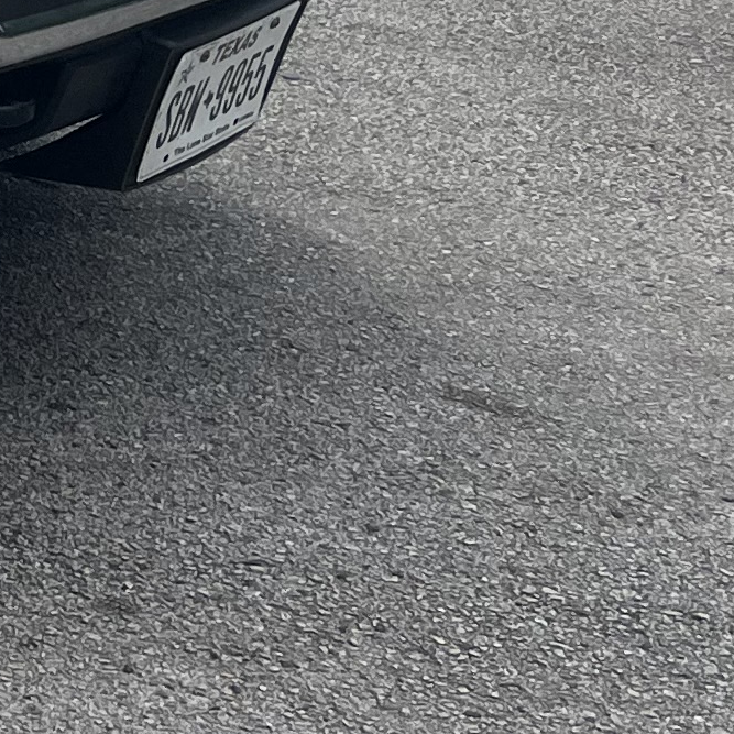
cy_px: -316
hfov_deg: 10.2
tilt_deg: -11.5
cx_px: -1231
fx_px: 3335
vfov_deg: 12.1
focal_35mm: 139
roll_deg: -0.9
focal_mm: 5.7
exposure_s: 1/3257
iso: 50
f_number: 1.5
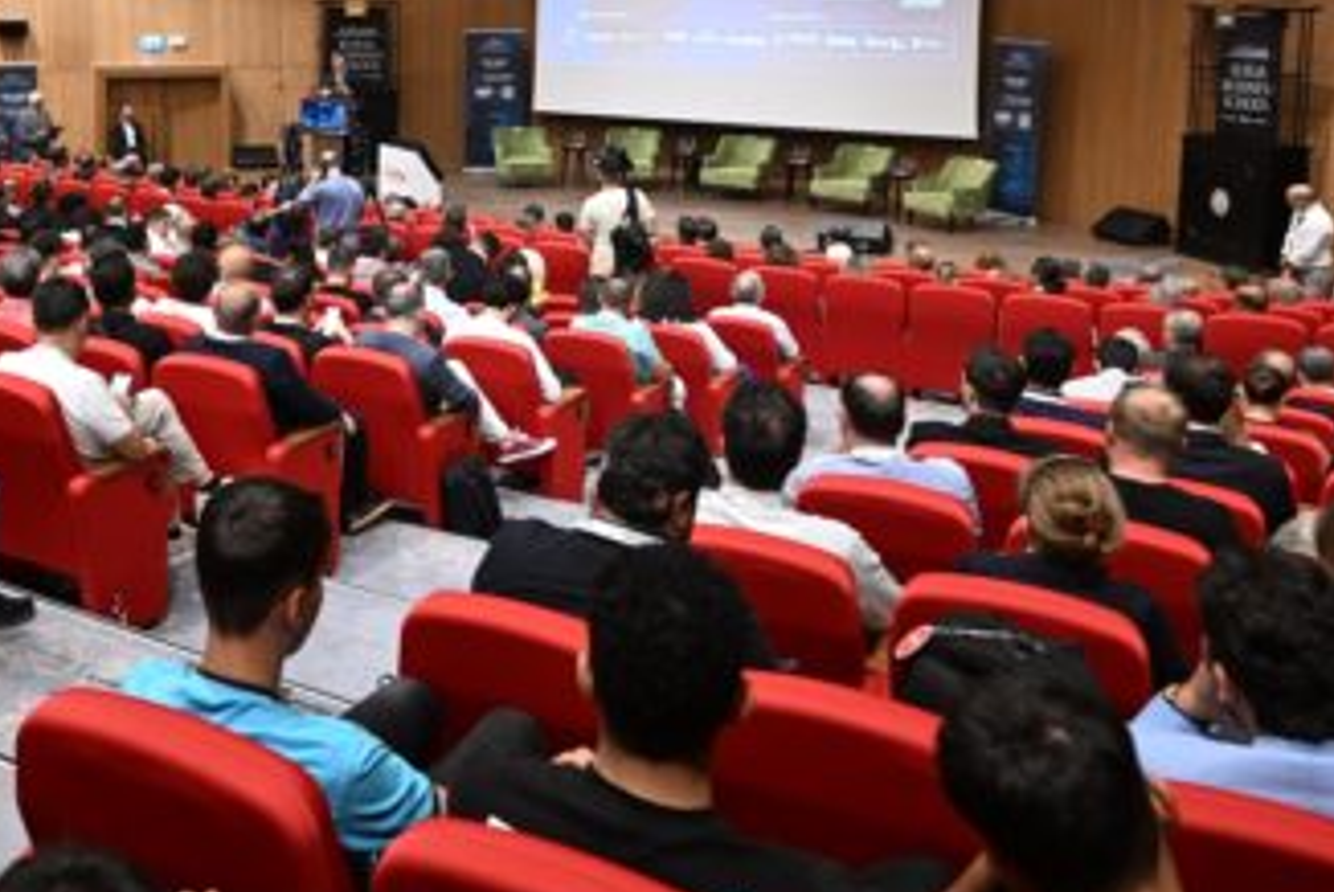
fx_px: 1484
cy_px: 127
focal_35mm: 40
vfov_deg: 32.2
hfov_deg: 45.5
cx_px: 233
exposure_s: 1/100
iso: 1600
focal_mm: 17
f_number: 3.2
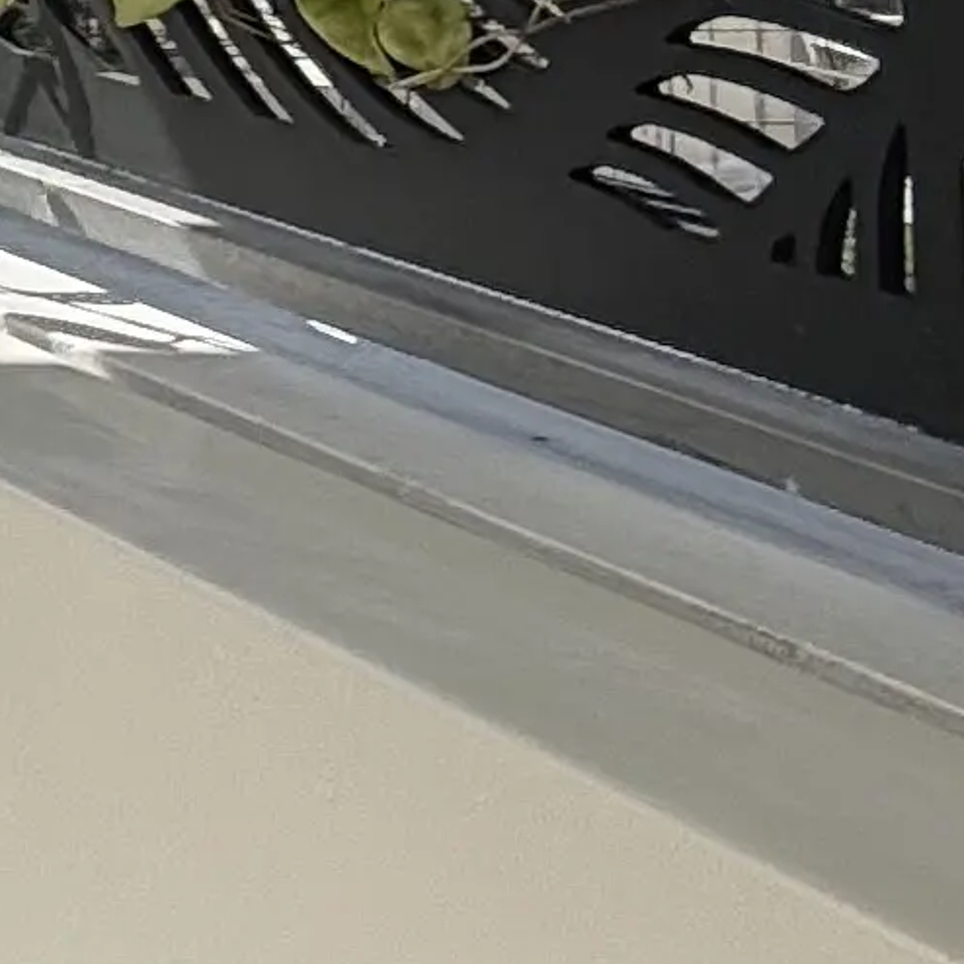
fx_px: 3182
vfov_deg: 15.4
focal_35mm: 101
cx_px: -1797
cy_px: -617
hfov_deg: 11.5
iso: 50
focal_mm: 2.22
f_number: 2.2
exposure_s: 1/3460
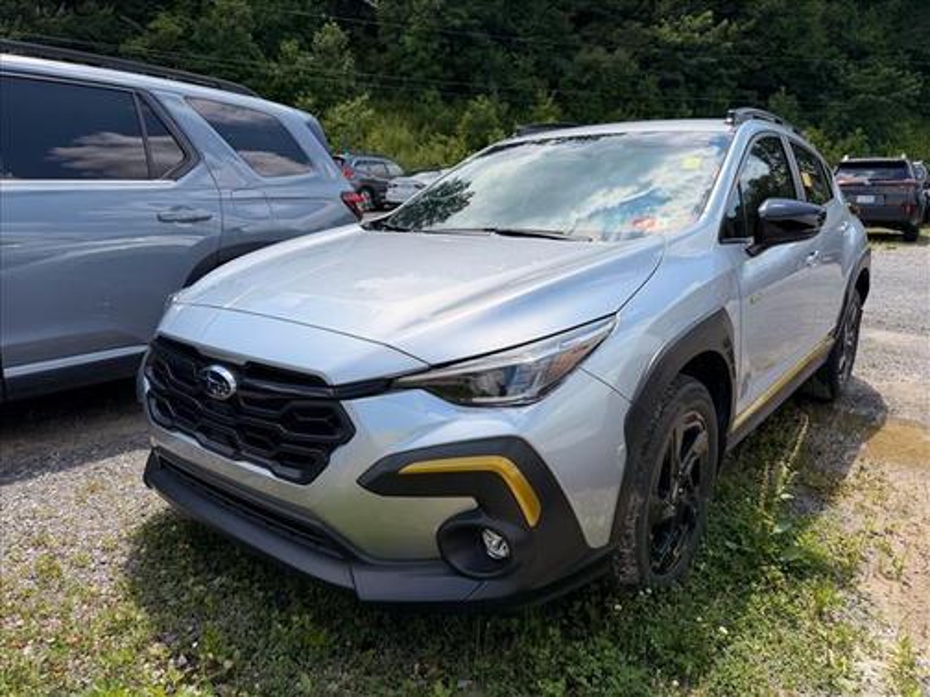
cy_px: 348
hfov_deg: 71.6
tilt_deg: -14.4
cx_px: 465
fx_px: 645
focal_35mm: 24
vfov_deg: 56.8
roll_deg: -2.1
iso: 100
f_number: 1.78
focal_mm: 6.76
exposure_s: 1/4405
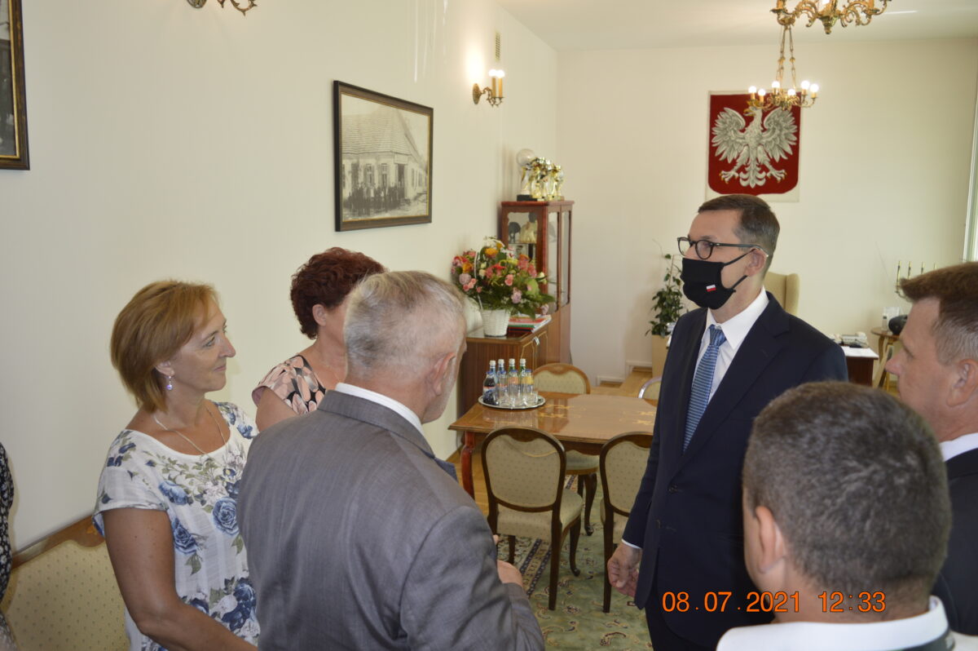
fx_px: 814
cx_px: 489
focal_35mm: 30
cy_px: 326
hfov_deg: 62.0
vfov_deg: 43.5
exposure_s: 1/60
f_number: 4
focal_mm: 20
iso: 280
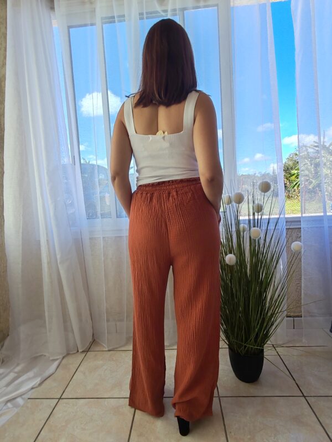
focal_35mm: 21
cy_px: 221
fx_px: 269
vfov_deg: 79.0
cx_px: 166
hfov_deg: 63.4
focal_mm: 1.96
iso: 50
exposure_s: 1/370
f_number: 2.2
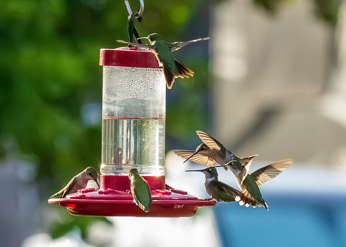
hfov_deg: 2.0
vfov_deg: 1.5
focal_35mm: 984
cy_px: 0
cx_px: 87
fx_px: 9670
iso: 16000
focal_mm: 370
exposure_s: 1/2500
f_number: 13
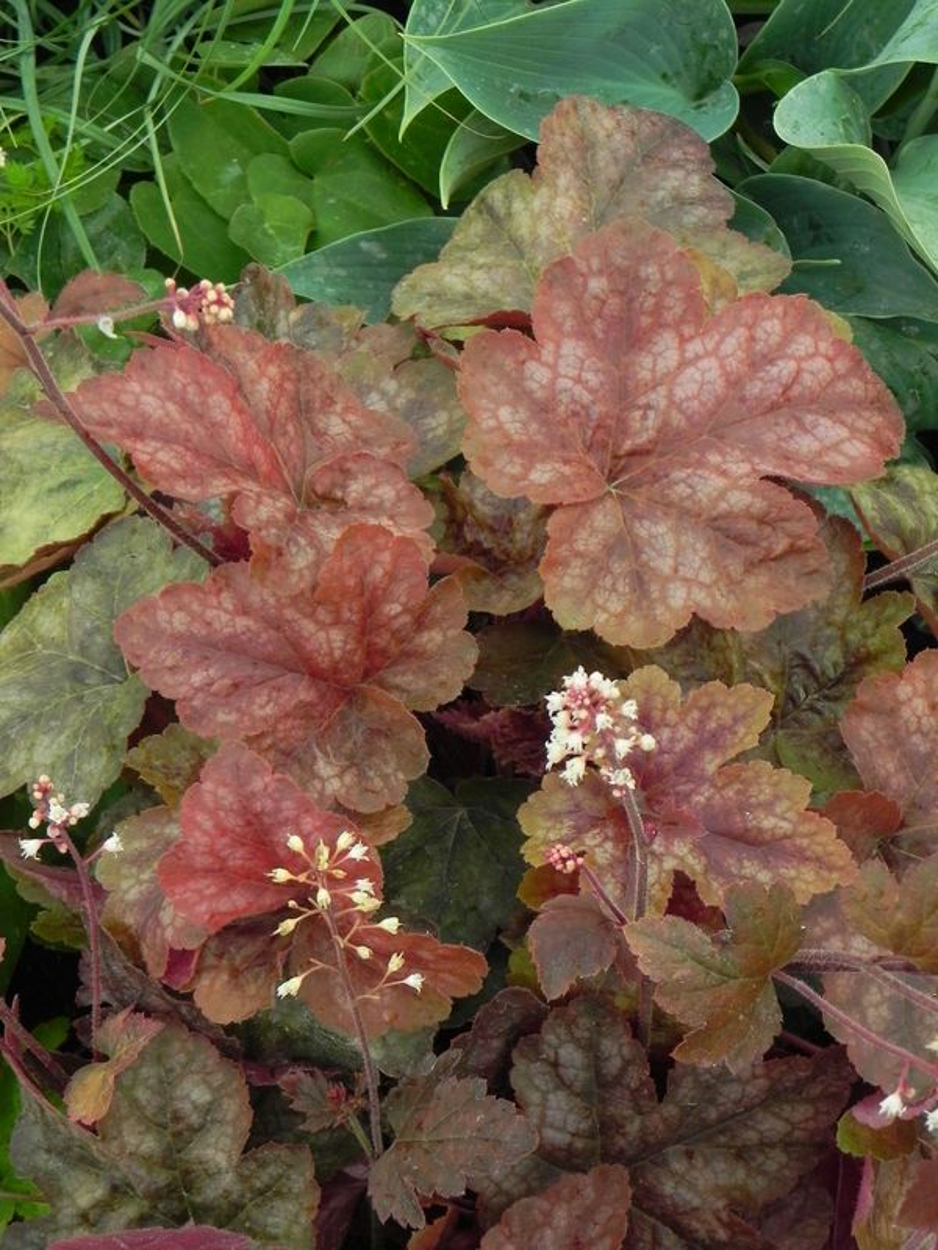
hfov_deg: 15.6
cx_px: 469
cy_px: 625
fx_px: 3432
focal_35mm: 95
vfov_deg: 20.7
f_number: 5
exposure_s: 1/160
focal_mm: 16.9
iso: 160
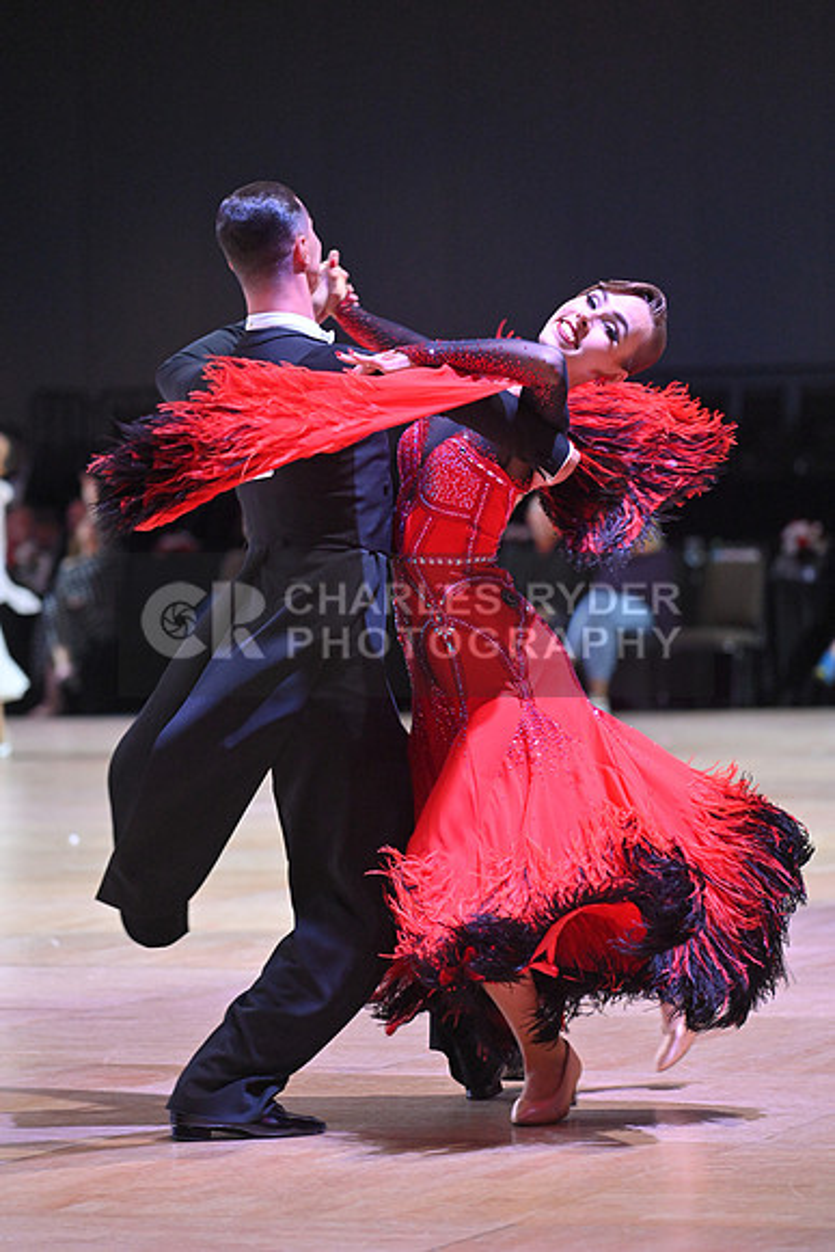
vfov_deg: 12.8
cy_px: 626
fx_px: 5563
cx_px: 418
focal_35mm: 160
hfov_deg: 8.6
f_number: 4.5
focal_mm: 160
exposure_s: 1/400
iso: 4000
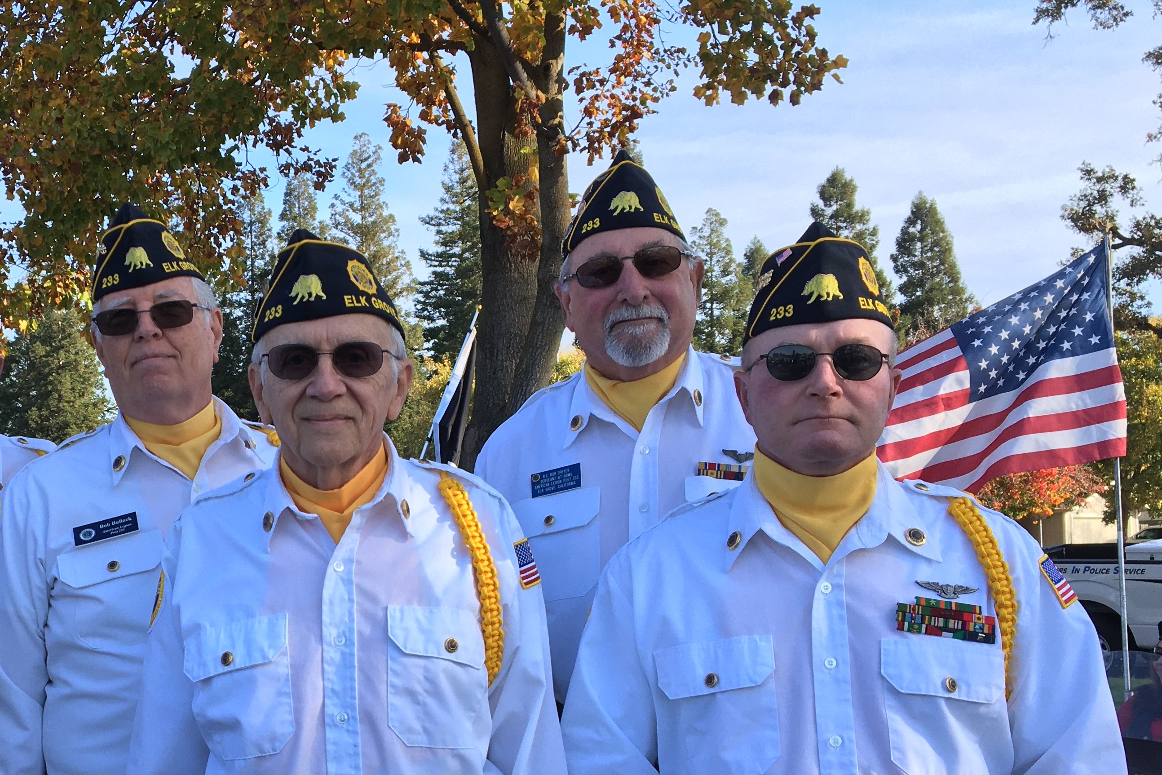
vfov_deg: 28.4
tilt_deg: +2.4
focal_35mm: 47
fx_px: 1517
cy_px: 536
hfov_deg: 40.8
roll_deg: +0.9
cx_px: 306
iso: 25
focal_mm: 4.15
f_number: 2.2
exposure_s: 1/553
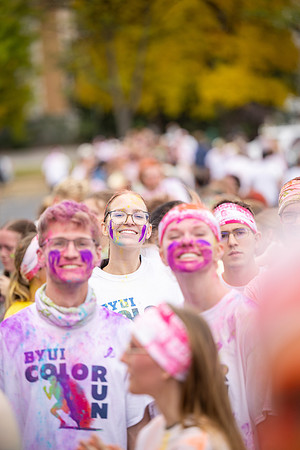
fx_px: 1875
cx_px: 150
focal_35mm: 150
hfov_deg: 9.1
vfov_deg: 13.7
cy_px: 225
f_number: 2.8
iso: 250
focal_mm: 150
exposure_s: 1/1000
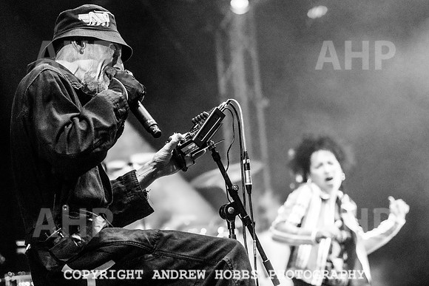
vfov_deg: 12.8
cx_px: 195
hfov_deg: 19.0
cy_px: 116
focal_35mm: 107
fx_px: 1278
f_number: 2.8
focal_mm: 90
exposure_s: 1/1000
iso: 2500
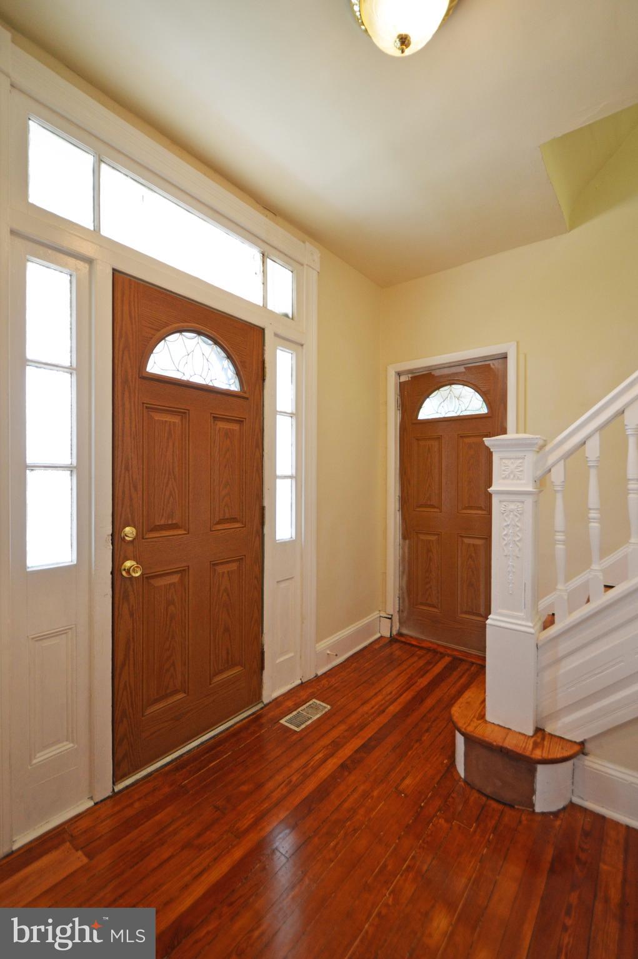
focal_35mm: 15
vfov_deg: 100.4
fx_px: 399
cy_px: 480
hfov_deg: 77.2
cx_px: 319
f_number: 3.5
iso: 400
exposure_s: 1/60
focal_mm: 10
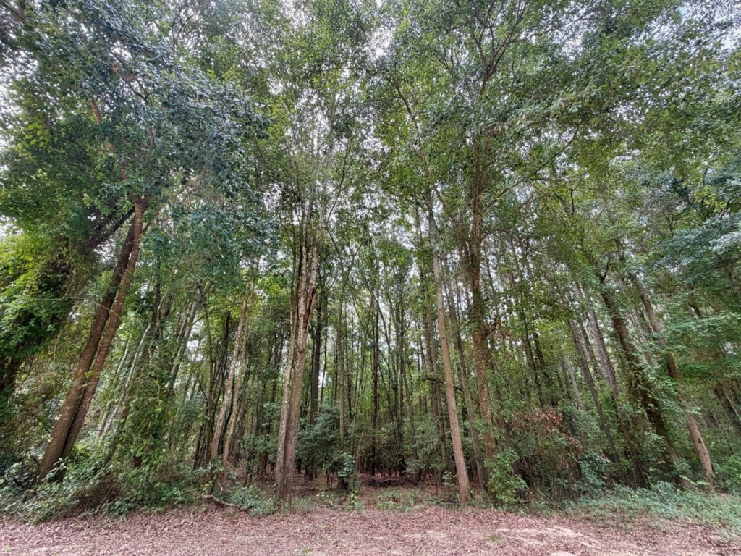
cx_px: 370
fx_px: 300
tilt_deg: +27.0
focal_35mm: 14
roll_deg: -1.7
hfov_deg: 102.1
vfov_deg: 85.7
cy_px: 278
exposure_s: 1/121
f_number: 2.2
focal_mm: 2.22
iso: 50
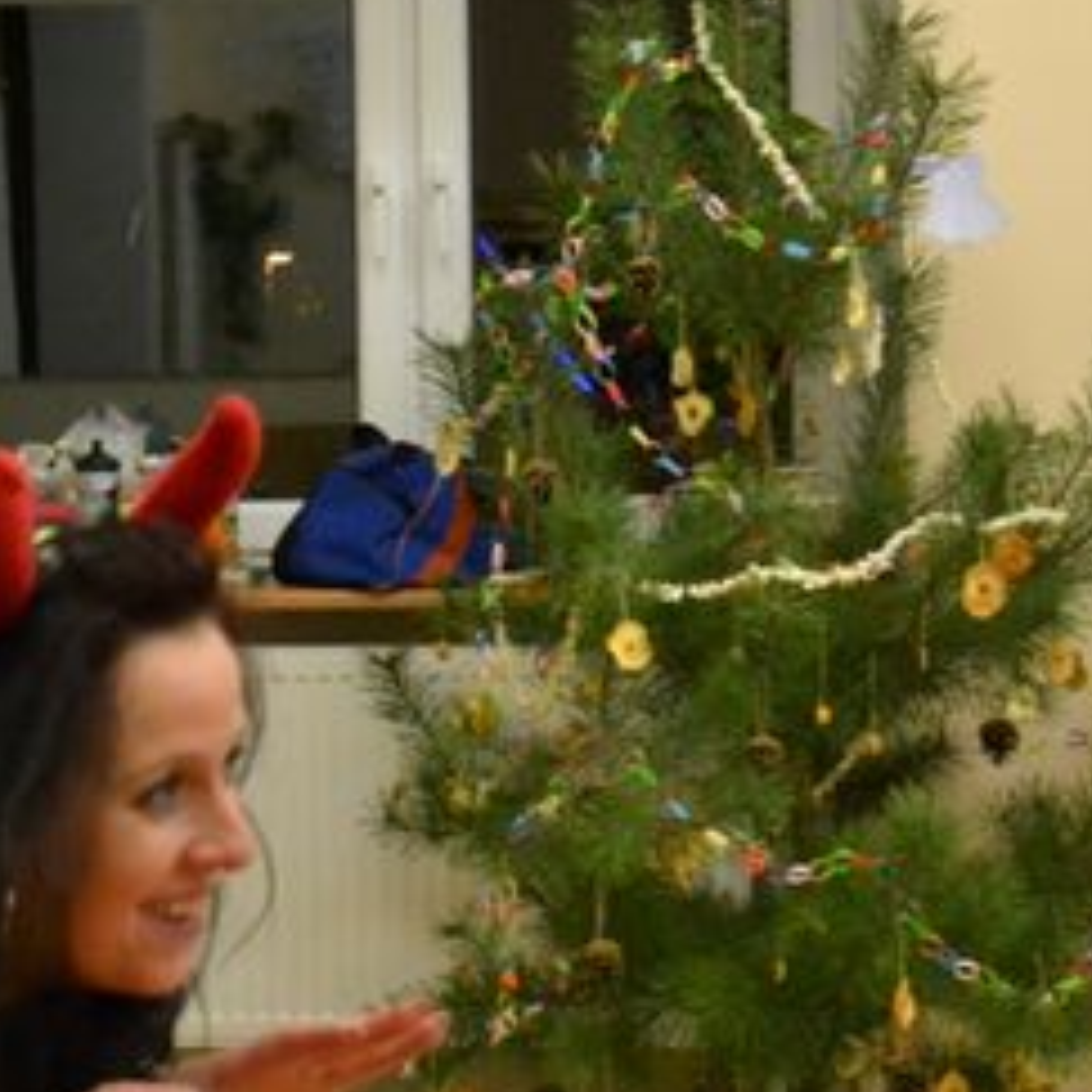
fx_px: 4497
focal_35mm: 126
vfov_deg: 13.8
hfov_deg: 13.8
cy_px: 593
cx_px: 333
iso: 3200
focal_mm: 30
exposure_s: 1/80
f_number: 4.2
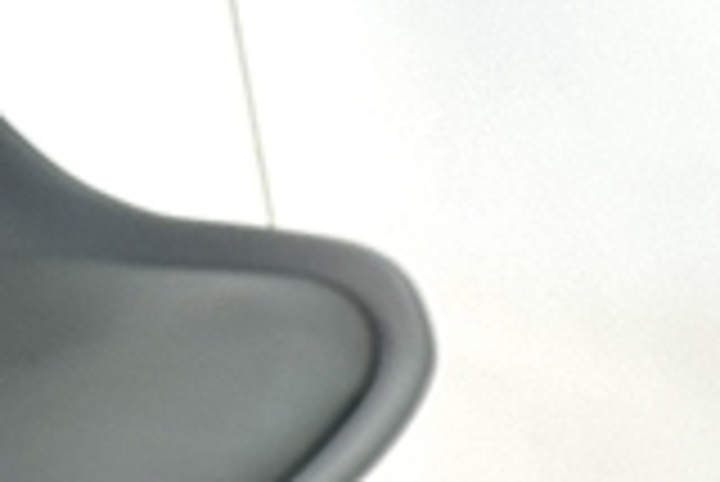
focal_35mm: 250
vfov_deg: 5.3
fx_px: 5004
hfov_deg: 7.8
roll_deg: +3.3
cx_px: 1494
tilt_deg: -31.7
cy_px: 1162
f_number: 1.78
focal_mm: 6.76
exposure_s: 1/121
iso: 50
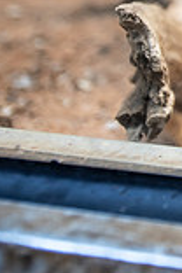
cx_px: 500
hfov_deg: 11.3
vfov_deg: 21.4
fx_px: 675
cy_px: -46
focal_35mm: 89
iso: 640
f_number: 2.8
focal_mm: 24
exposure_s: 1/250
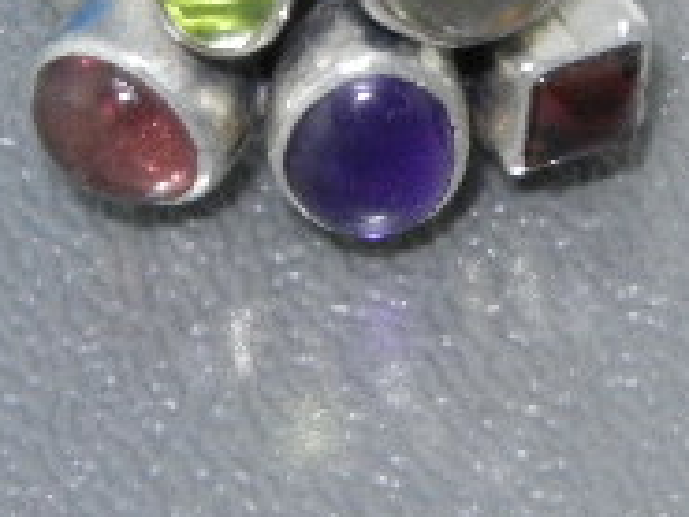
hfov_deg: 9.7
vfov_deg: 7.2
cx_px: 380
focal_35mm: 204
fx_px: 4063
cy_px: -145
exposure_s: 1/30
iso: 800
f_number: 8
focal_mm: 10.6
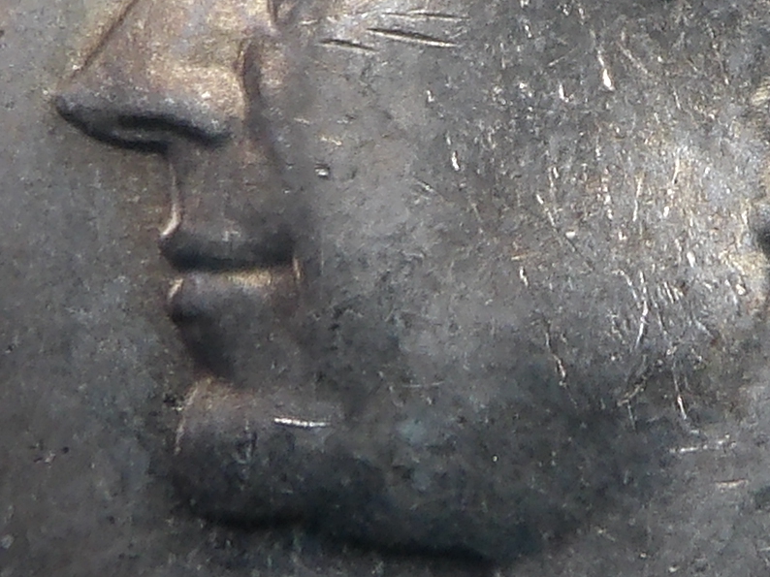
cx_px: 706
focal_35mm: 222
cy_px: 92
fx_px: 4937
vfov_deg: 6.7
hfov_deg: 8.9
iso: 100
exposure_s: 1/42
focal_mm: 6.2
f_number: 4.5
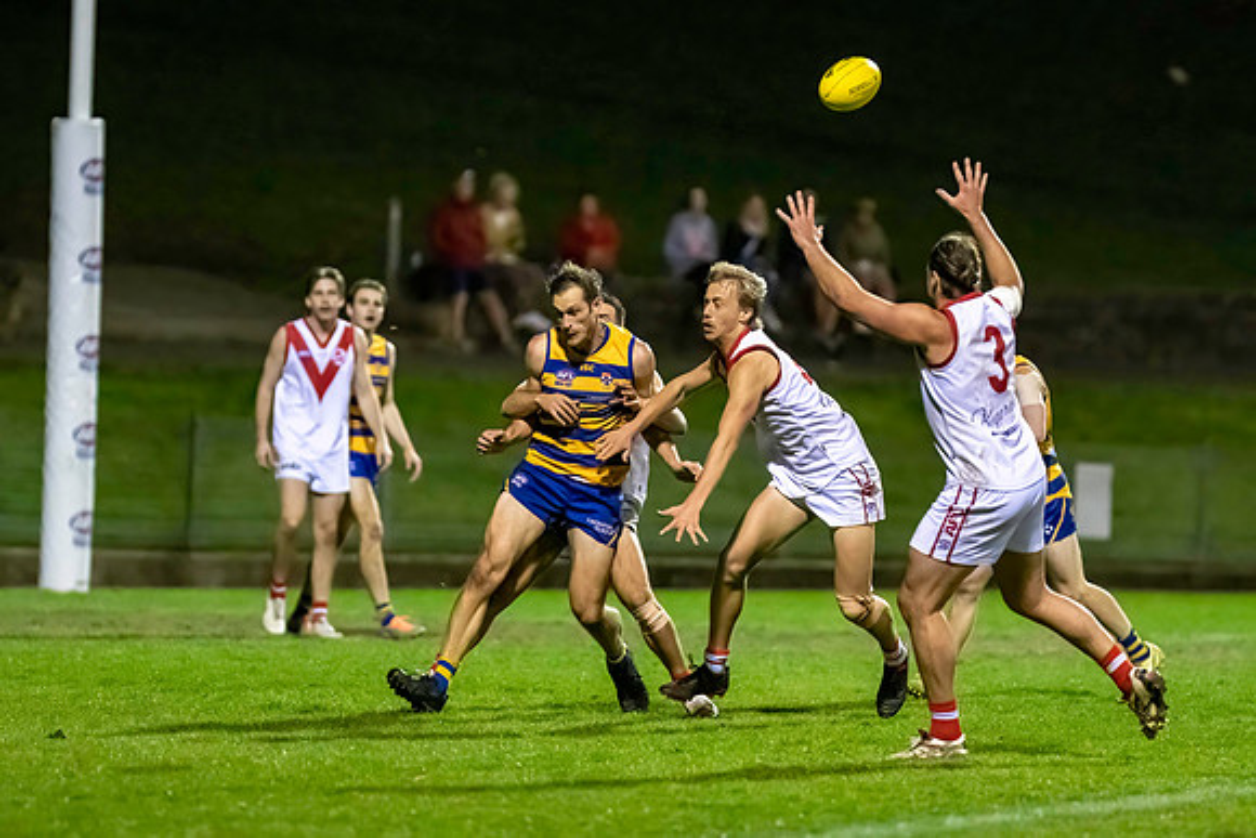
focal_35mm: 327
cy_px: 467
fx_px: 11420
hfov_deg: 6.3
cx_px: 699
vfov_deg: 4.2
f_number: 2.8
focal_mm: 220
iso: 10000
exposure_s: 1/1250
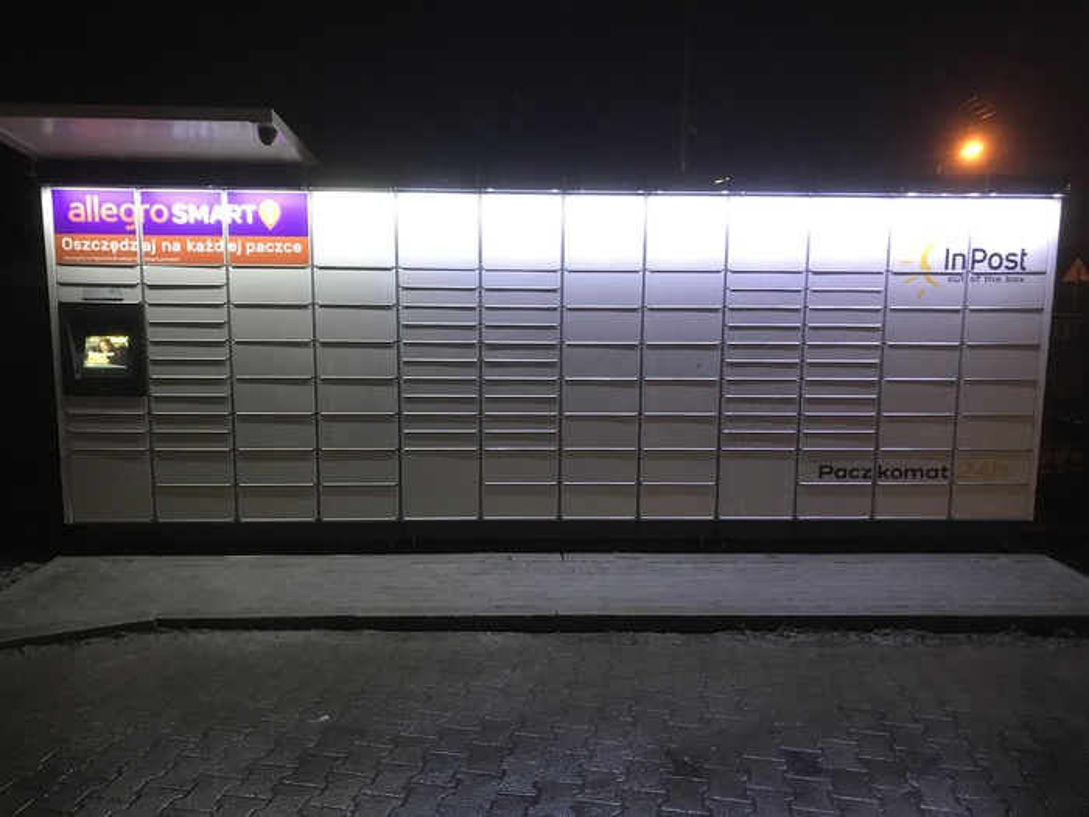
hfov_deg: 63.4
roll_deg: -1.9
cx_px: 544
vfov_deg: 49.7
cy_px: 408
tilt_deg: -8.8
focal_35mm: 28
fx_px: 881
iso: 100
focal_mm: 3.99
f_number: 1.8
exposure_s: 1/11
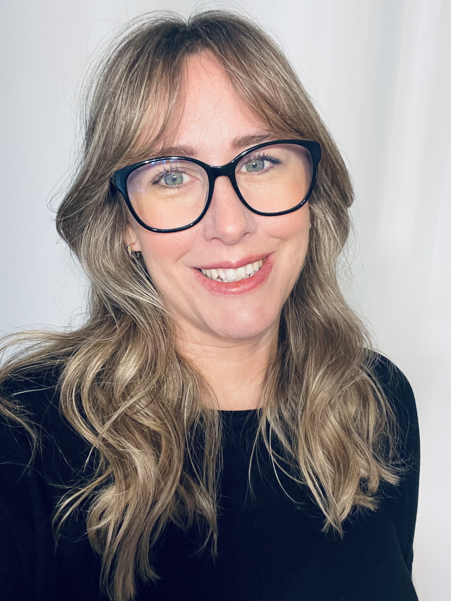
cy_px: 300
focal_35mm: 30
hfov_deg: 46.8
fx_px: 521
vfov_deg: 60.0
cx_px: 226
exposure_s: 1/60
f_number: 2.2
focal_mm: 2.71
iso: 320
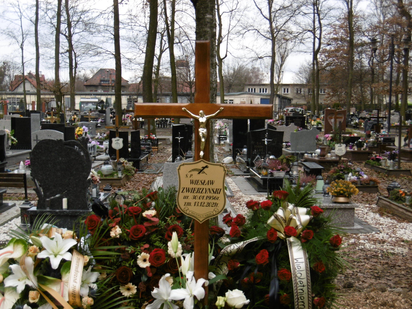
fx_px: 607
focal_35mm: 51
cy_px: 154
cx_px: 206
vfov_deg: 28.6
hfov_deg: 37.5
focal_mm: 9.2
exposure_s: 1/80
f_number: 4
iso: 100
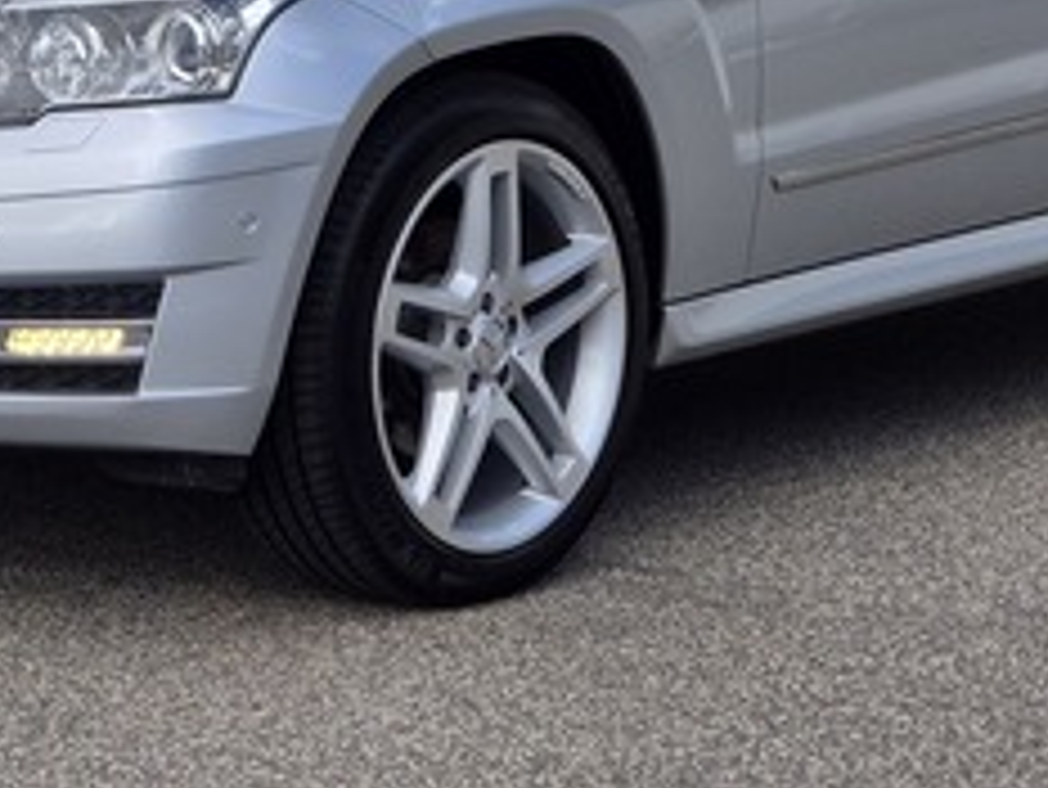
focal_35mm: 188
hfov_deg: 10.5
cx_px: 466
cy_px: -230
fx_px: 5695
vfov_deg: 7.8
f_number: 2.4
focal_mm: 7
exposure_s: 1/718
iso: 50
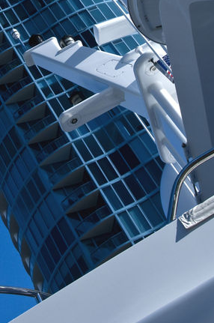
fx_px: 868
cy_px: 0
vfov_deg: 20.4
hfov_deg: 14.0
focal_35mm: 97
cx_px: 32
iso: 200
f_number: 10
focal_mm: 31
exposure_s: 1/400
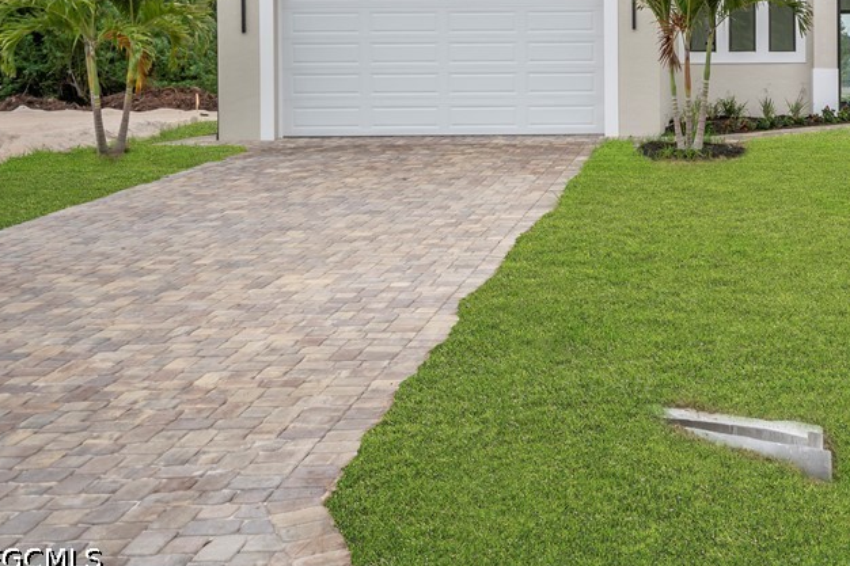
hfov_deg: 36.5
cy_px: 90
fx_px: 1227
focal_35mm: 52
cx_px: 715
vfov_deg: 25.4
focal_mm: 20
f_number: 7.1
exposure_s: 1/200
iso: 100
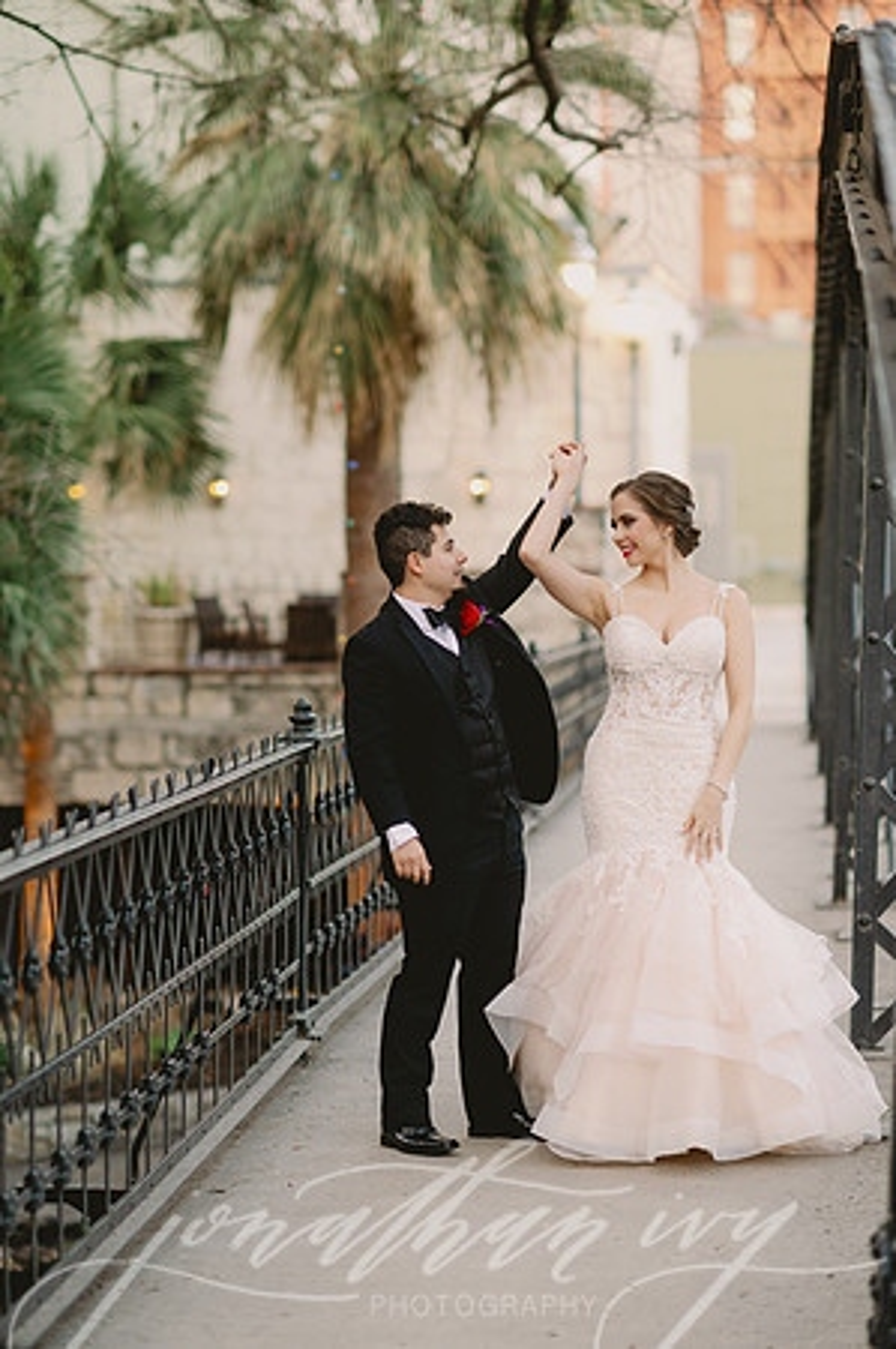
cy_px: 674
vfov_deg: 23.9
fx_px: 3180
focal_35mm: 85
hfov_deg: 16.0
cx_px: 448
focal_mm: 85
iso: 500
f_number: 2.2
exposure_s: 1/400
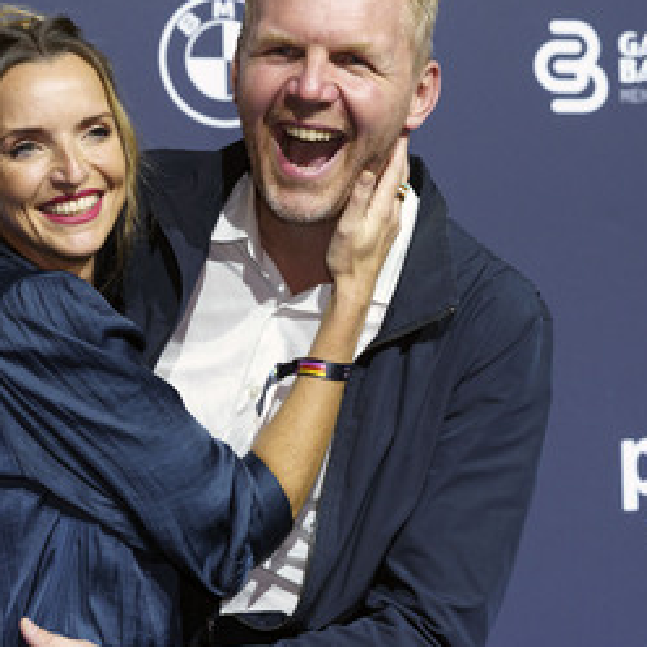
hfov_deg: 16.1
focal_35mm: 108
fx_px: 2284
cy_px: 274
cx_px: 189
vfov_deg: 16.1
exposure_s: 1/250
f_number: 4.5
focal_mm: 70
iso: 1250
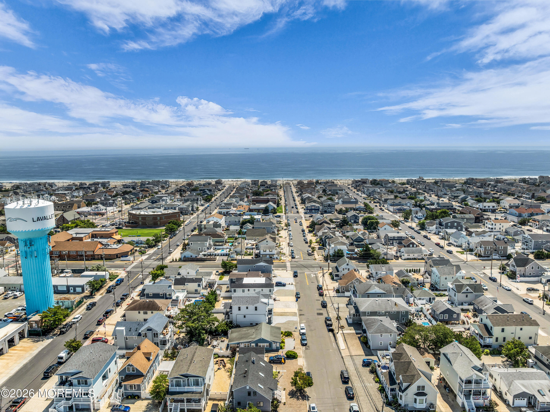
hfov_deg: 71.6
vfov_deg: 56.8
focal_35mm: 24
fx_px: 381
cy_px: 206
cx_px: 275
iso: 100
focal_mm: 12.29
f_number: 2.8
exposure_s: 1/2500
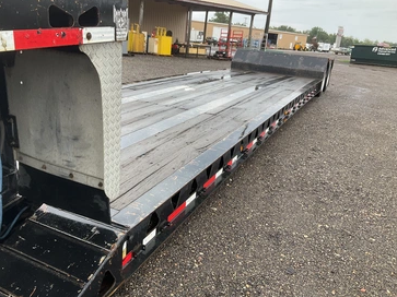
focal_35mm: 32
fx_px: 367
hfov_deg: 56.8
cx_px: 182
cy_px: 145
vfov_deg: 44.1
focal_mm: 3
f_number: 1.8
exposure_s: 1/148
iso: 20
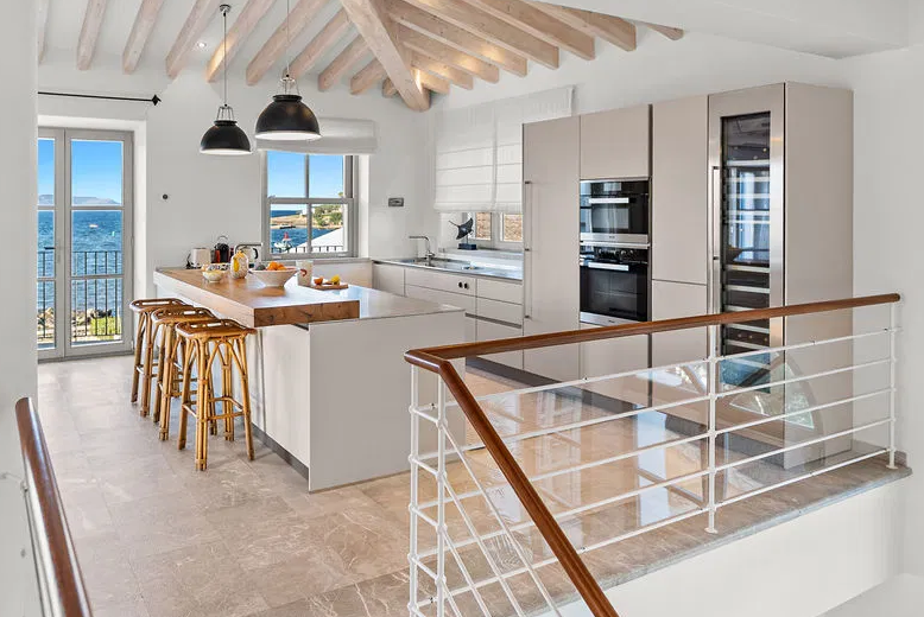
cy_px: 238
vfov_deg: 50.9
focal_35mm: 25
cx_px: 343
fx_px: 642
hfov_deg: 70.3
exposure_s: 1/30
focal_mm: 19
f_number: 3.2
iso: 320
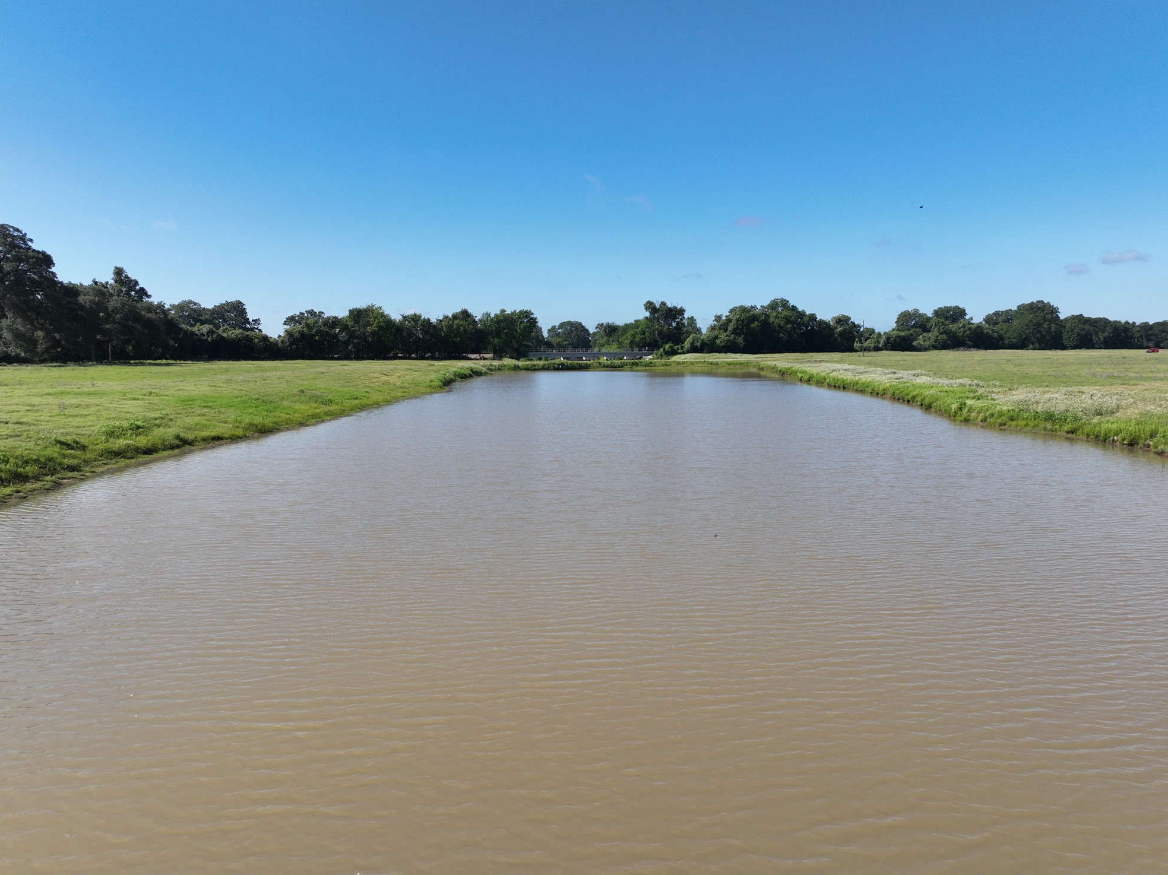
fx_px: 843
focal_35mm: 25
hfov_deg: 69.4
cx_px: 606
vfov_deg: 54.9
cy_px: 434
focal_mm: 12.29
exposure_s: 1/1250
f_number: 2.8
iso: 100
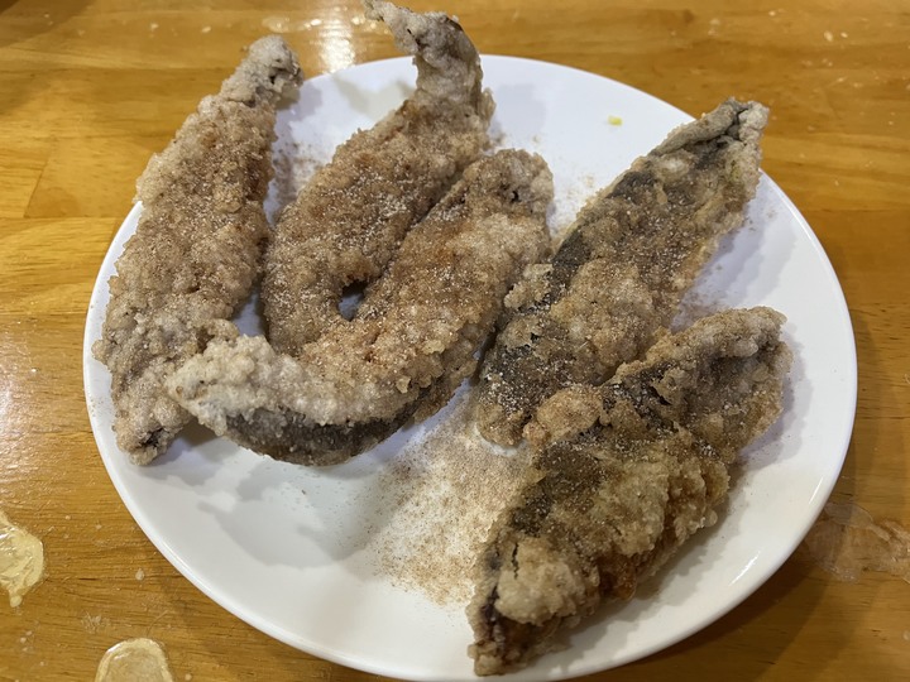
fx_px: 683
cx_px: 455
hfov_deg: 67.3
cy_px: 341
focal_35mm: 26
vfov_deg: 53.1
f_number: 1.6
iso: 250
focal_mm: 5.1
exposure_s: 1/60
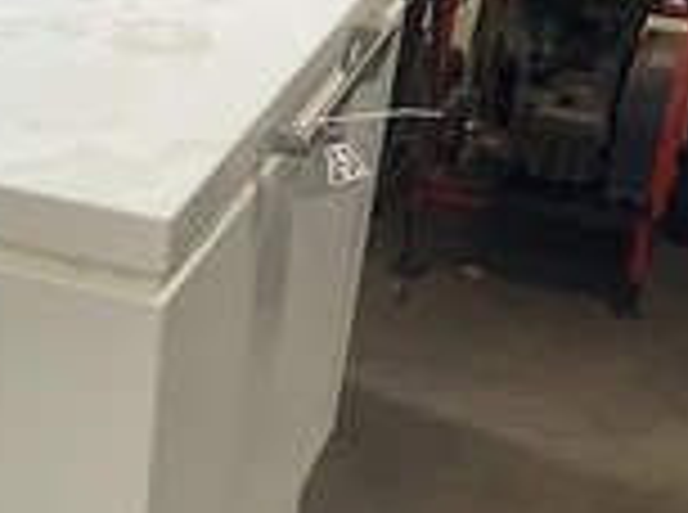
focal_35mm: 76
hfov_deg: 24.6
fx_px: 1507
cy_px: 418
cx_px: 4
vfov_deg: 19.1
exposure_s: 1/60
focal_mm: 3
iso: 40
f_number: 1.8
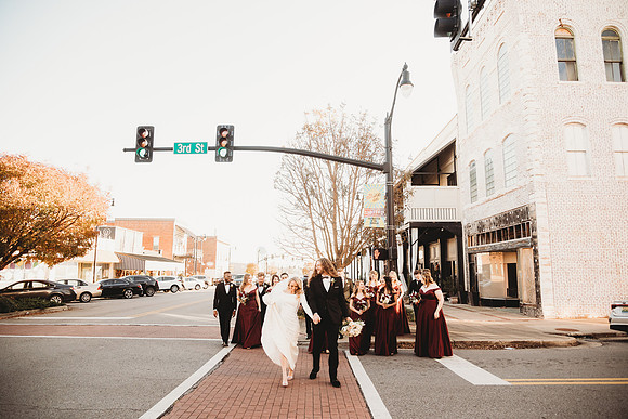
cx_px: 314
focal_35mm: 24
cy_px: 210
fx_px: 419
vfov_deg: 53.2
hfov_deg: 73.7
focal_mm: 24
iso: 250
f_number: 4
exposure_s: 1/400
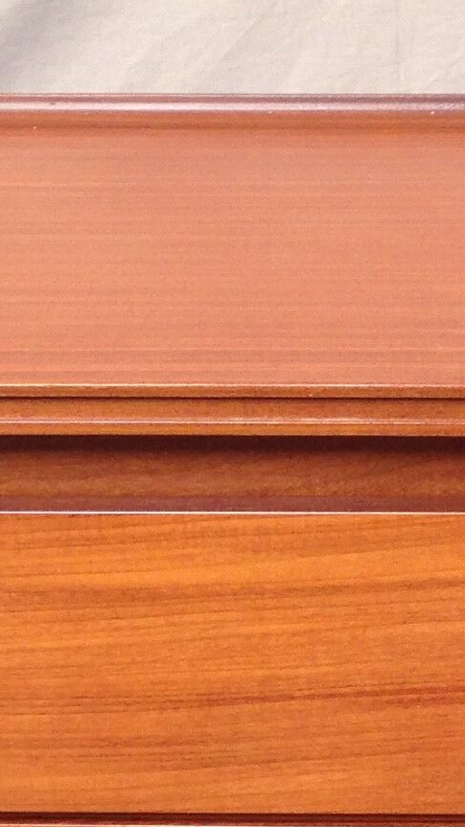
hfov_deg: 8.9
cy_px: 729
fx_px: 2983
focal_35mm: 136
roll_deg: -0.3
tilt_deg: -23.7
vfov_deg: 15.6
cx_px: 229
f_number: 2.4
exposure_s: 1/20
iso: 64
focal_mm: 4.12
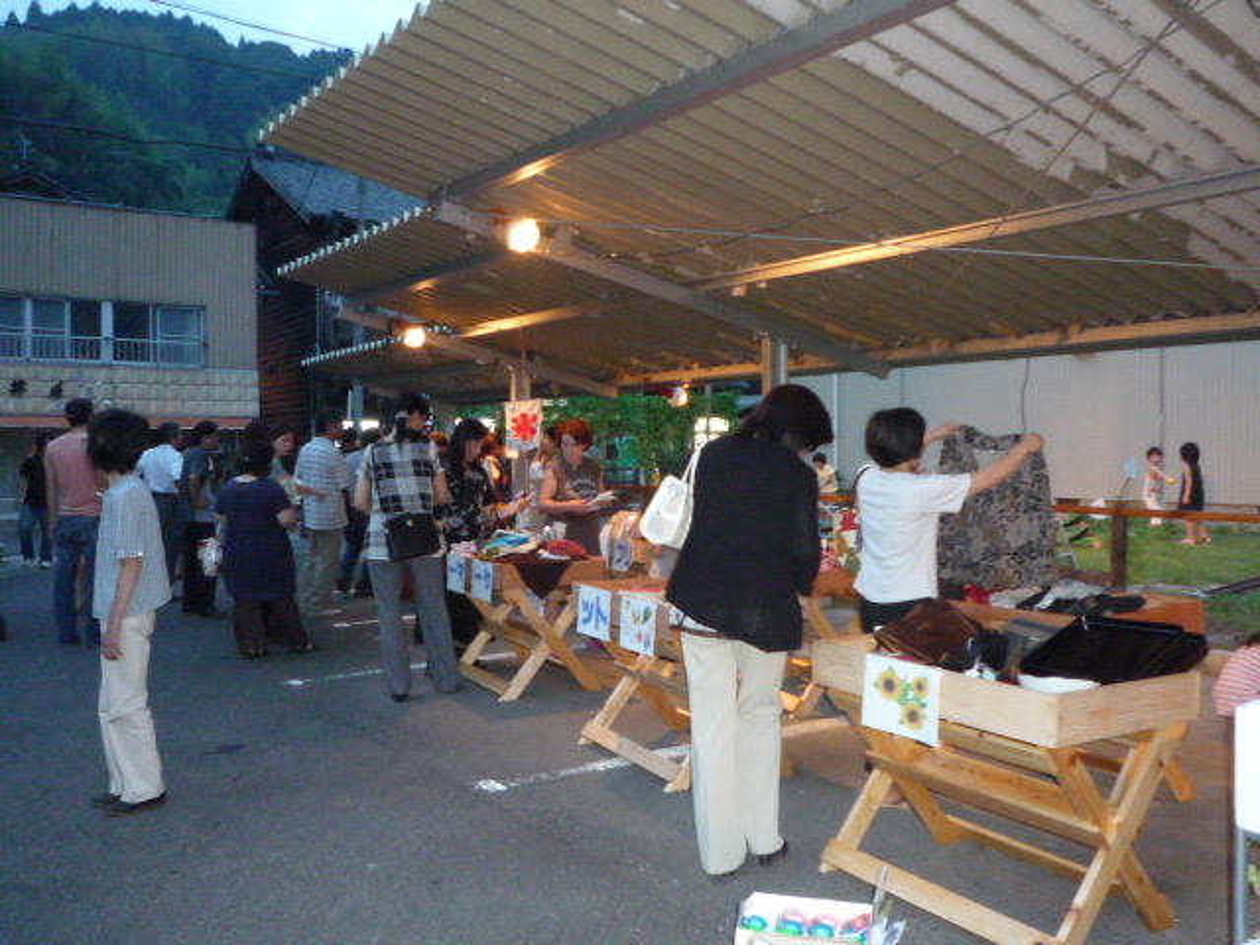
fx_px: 1092
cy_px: 472
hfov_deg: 60.0
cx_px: 630
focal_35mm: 30
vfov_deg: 46.8
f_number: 2.8
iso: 640
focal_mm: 4.4
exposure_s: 1/30
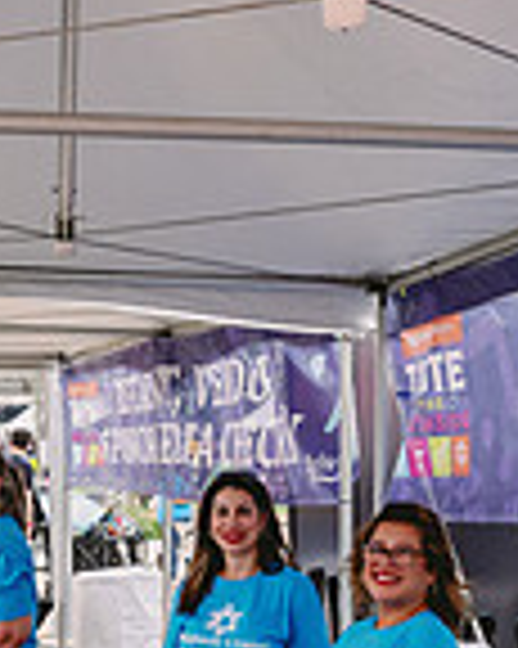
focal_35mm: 104
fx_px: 1995
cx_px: 117
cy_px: 592
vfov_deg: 18.2
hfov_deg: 14.7
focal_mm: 27.5
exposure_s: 1/800
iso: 1000
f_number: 6.3
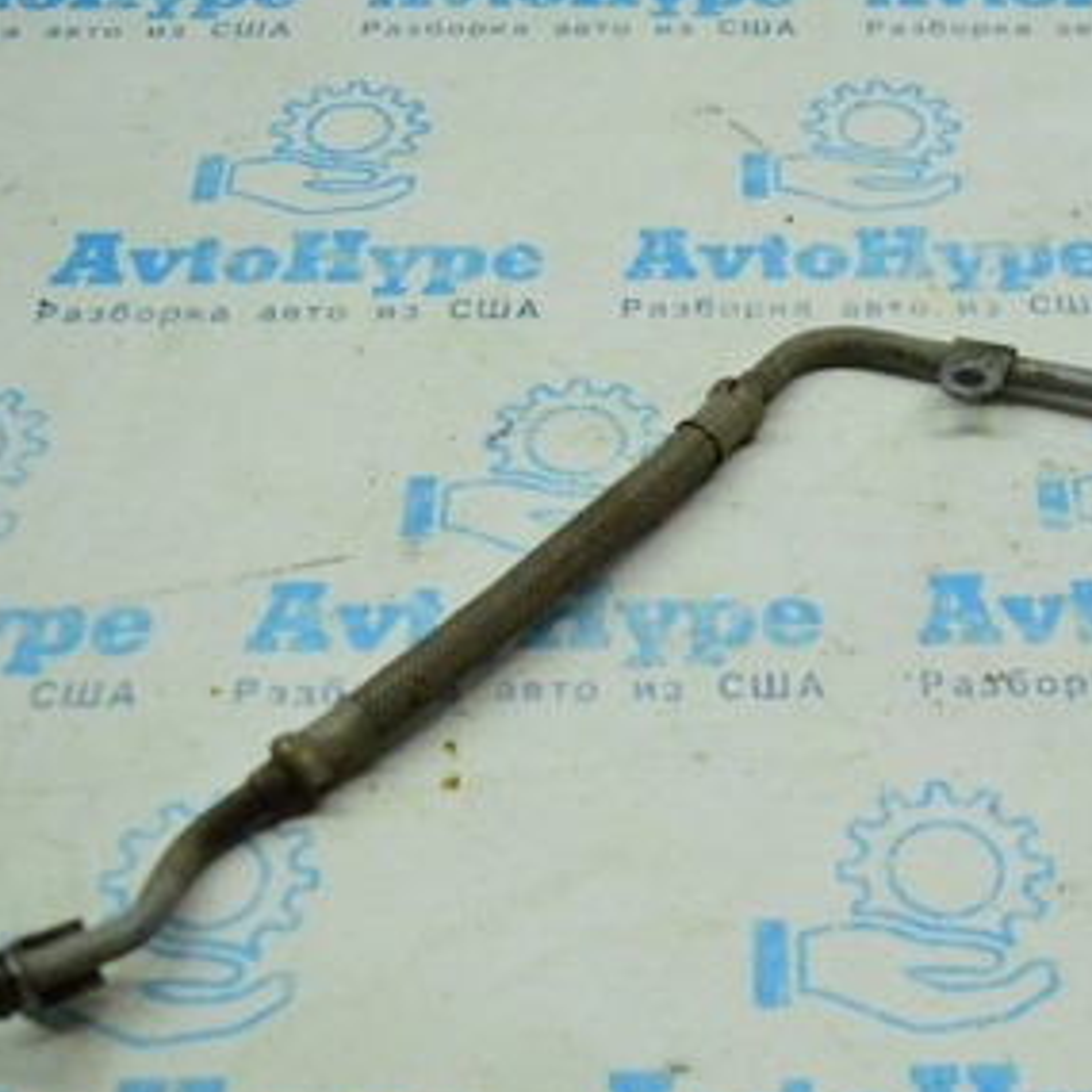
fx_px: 2140
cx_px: 762
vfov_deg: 28.6
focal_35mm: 60
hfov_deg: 28.4
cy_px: 580
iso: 6400
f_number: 3.8
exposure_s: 1/1600
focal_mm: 21
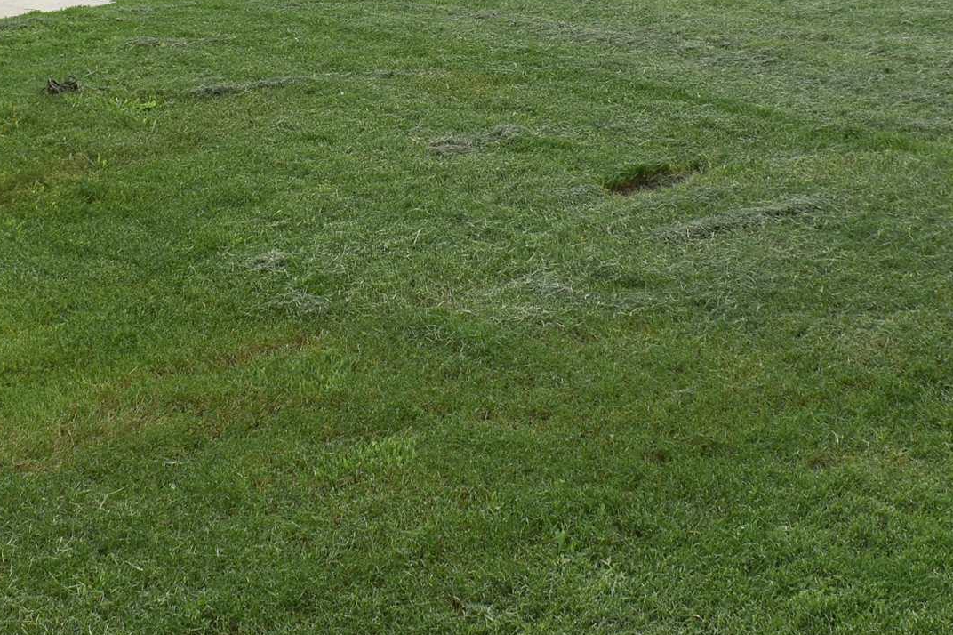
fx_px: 2276
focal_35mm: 86
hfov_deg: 23.6
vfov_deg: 15.6
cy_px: 32
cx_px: 444
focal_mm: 20
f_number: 9
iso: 100
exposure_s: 1/320
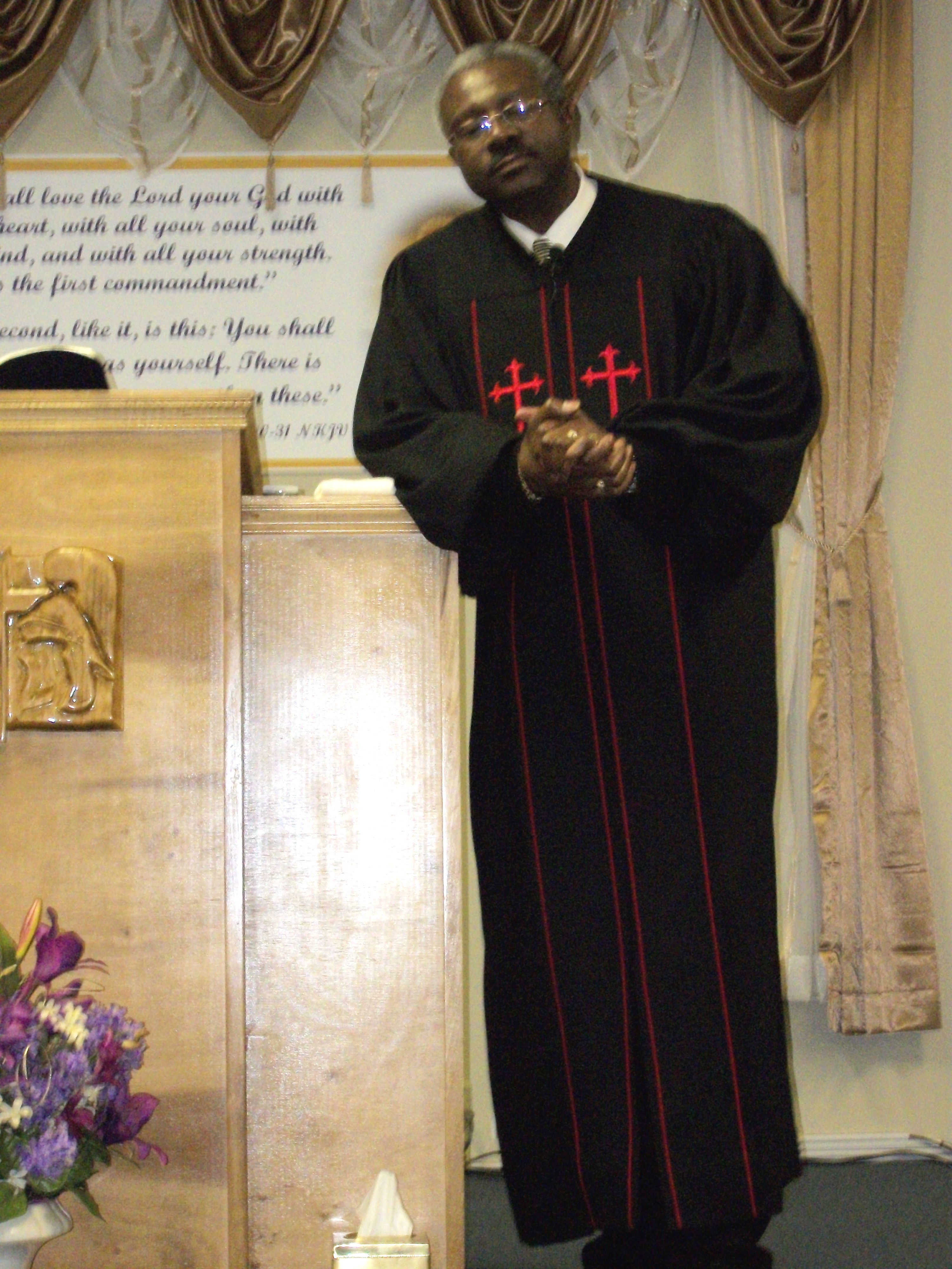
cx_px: 476
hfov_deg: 15.4
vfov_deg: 20.4
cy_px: 634
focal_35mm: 96
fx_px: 3520
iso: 250
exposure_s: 1/60
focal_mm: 17.1
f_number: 5.2
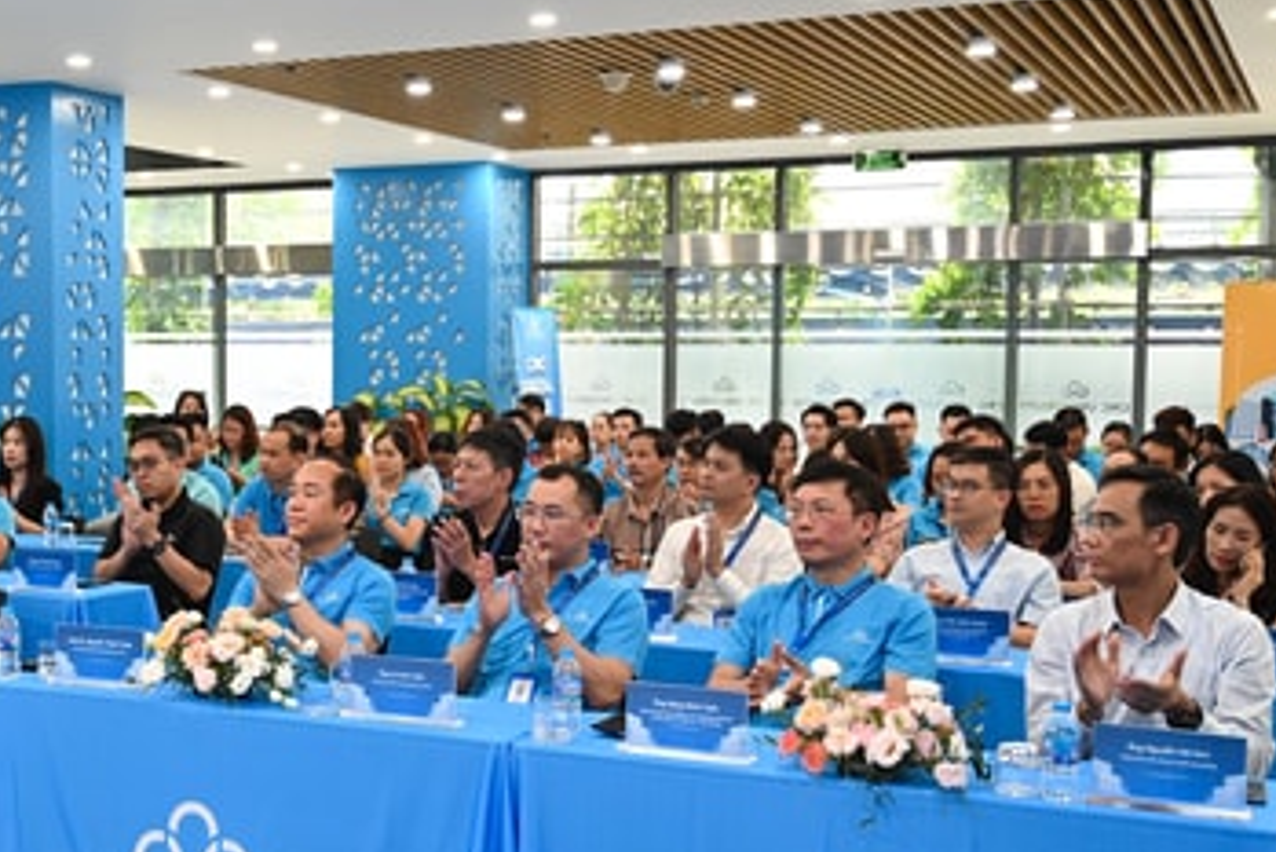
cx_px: 333
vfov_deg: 26.1
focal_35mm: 52
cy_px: 483
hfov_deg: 37.5
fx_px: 1836
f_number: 4
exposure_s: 1/125
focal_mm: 33.5
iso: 1250
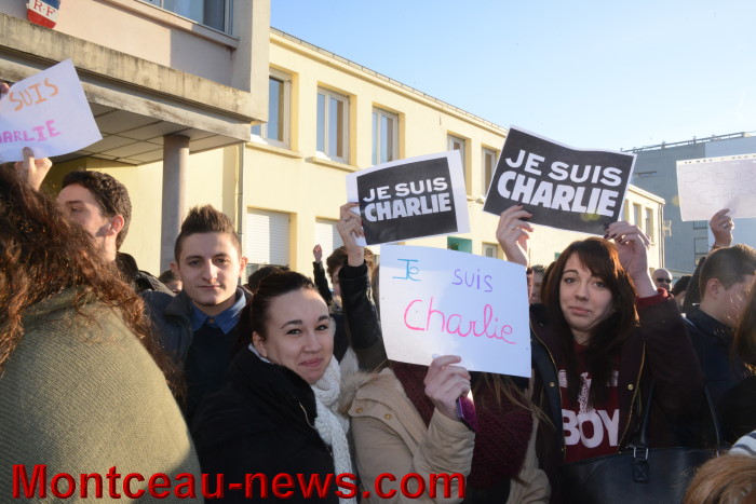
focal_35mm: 34
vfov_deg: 38.9
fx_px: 714
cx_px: 378
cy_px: 252
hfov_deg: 55.8
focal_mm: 34
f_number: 25
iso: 2200
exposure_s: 1/250
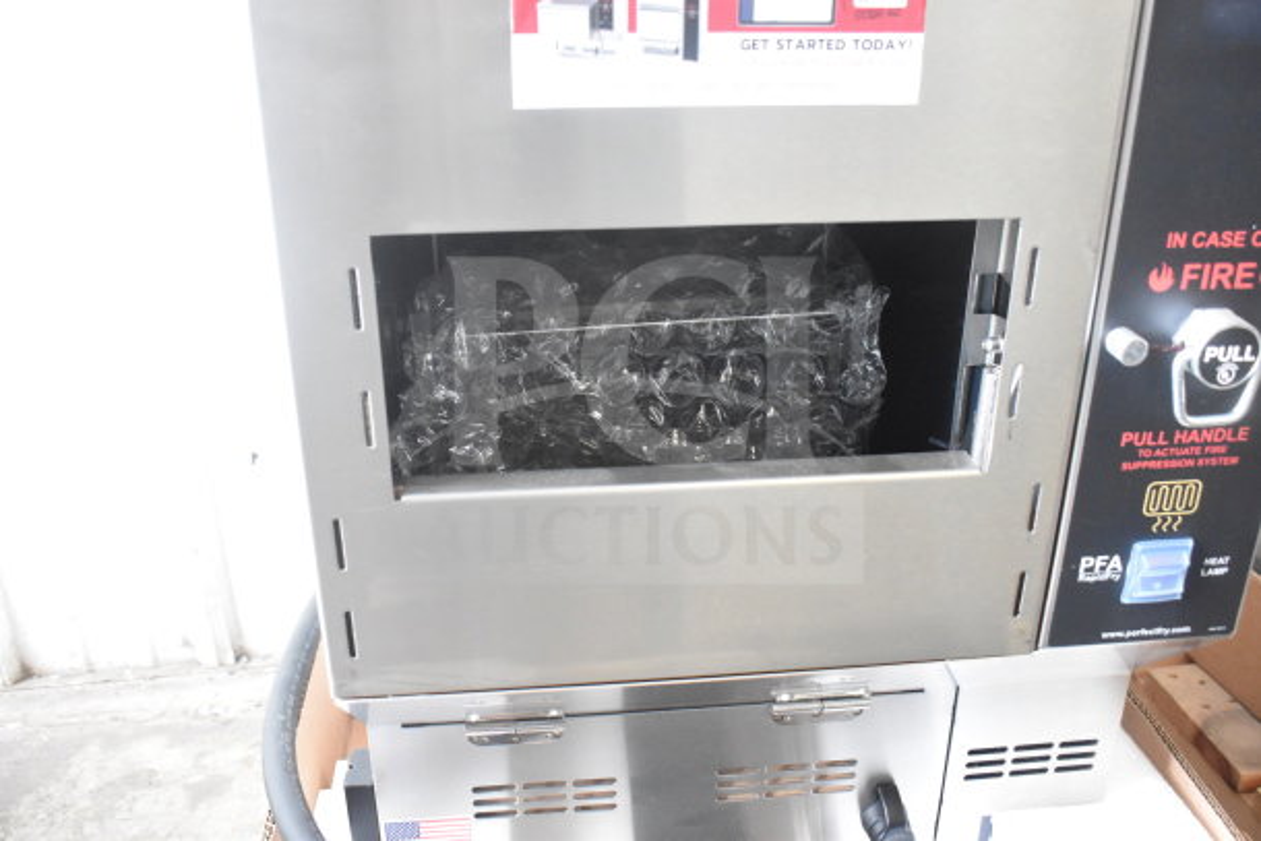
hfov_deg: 57.2
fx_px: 1156
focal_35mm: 33
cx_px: 630
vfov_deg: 40.0
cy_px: 420
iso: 6400
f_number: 5.6
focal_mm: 22
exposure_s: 1/125
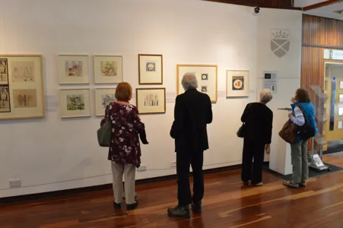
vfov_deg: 47.9
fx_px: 257
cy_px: 114
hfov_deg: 67.4
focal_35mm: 27
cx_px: 172
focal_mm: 18
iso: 1600
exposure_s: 1/20
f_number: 8
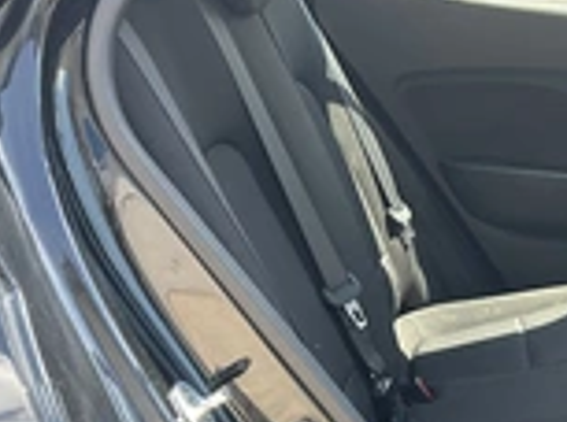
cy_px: 500
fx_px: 1242
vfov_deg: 18.4
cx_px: 456
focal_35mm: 76
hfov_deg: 25.3
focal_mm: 3
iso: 32
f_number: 1.8
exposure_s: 1/122
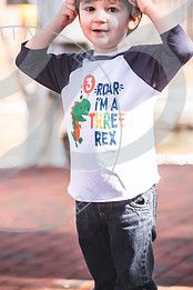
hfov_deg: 8.4
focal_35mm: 164
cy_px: 44
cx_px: 69
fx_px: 1319
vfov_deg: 12.5
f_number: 2.8
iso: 100
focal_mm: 95
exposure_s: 1/320
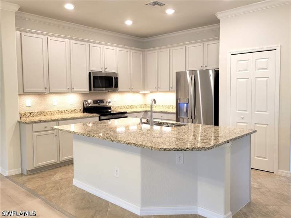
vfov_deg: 53.0
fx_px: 218
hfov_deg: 67.3
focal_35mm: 26
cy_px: 109
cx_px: 146
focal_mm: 5.4
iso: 200
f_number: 1.8
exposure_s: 1/120
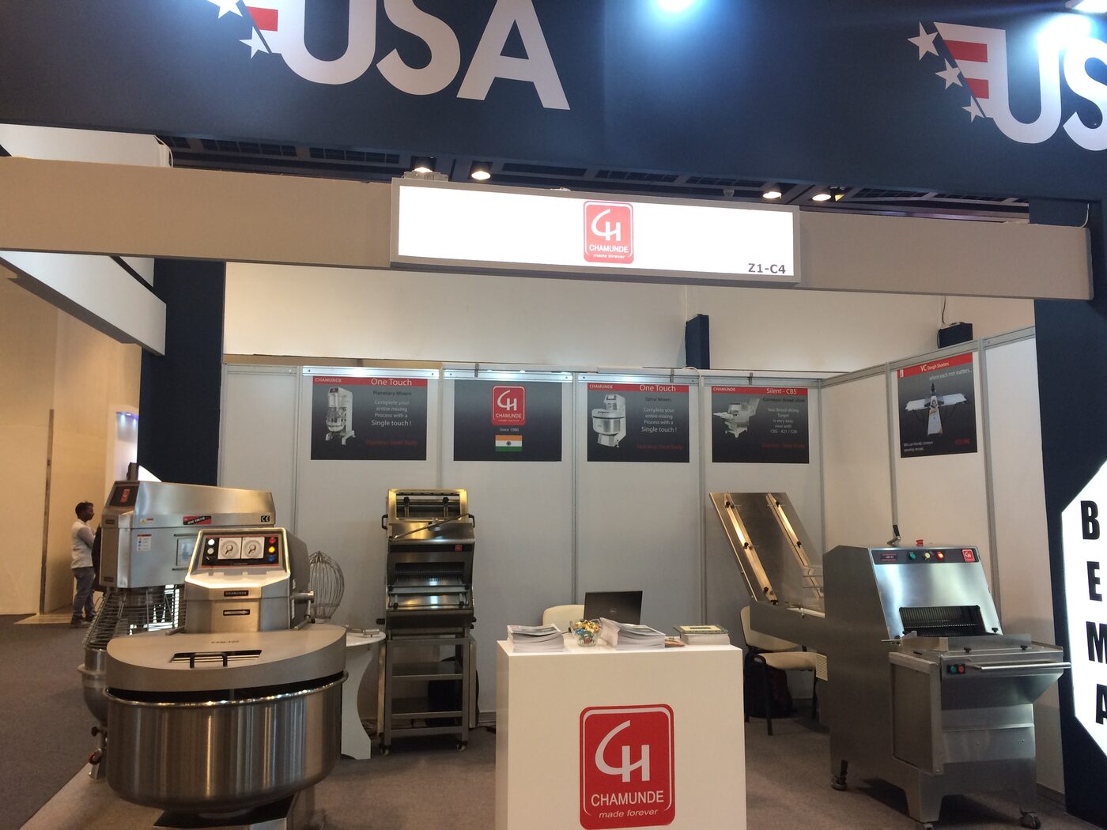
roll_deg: -0.5
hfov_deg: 61.7
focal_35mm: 29
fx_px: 927
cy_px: 415
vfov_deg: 48.2
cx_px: 554
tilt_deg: +2.6
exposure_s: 1/33
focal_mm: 4.15
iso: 50
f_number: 2.2
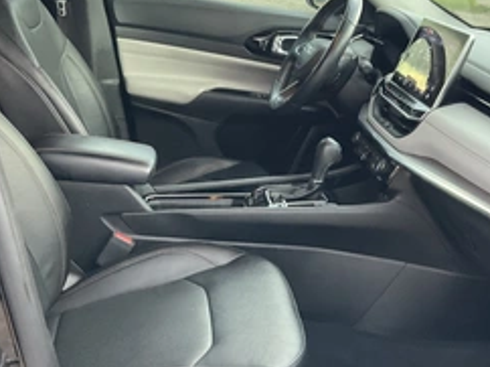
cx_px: 285
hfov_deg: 39.6
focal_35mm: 48
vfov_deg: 30.1
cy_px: 233
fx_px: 679
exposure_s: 1/60
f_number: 1.8
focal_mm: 3
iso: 160
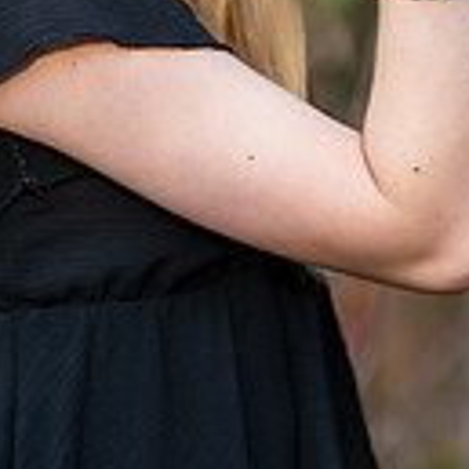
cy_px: 29
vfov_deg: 8.5
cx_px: 265
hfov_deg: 8.5
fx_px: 3142
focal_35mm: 205
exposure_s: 1/2500
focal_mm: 50
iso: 100
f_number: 1.2
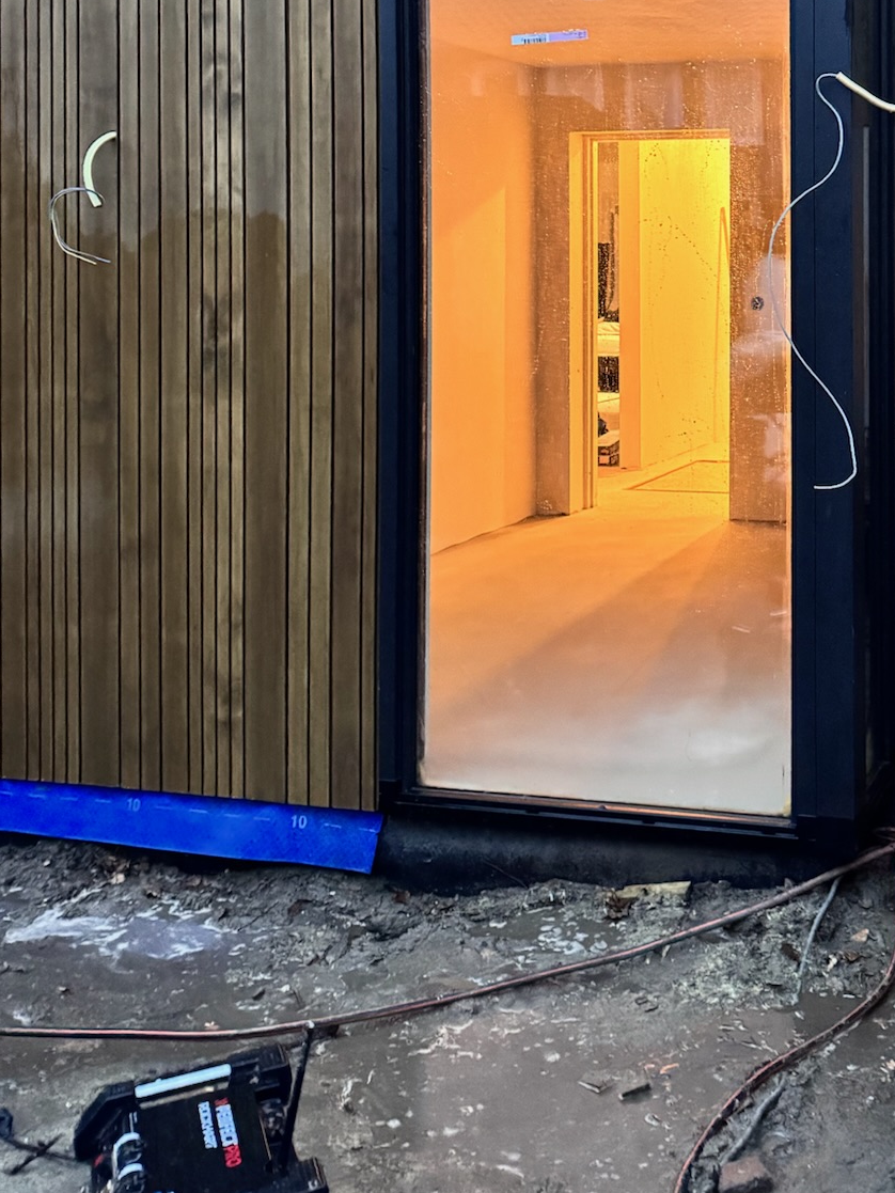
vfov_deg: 41.2
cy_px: 241
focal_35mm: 44
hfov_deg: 31.3
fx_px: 1517
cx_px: 816
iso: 1000
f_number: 1.78
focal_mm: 6.76
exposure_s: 1/31
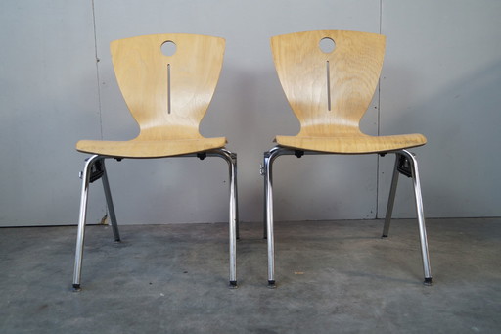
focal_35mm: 36
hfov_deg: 53.1
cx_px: 250
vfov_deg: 36.8
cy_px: 167
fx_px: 501
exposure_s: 1/60
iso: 400
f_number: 4.5
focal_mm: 24
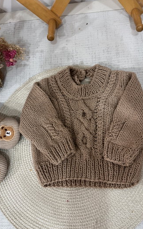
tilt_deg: -73.3
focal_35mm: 26
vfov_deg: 70.4
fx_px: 162
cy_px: 115
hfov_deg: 47.6
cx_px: 75
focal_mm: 6.76
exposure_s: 1/50
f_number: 1.78
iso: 250
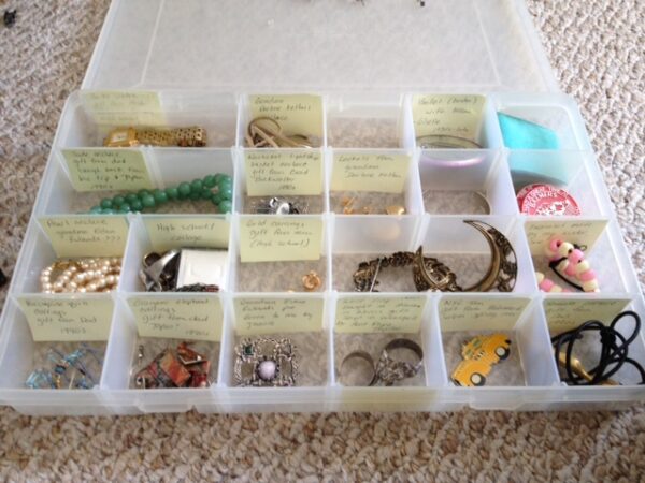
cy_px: 242
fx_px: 652
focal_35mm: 35
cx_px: 322
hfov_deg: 52.6
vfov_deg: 40.7
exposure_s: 1/20
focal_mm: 4.28
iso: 80
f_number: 2.4
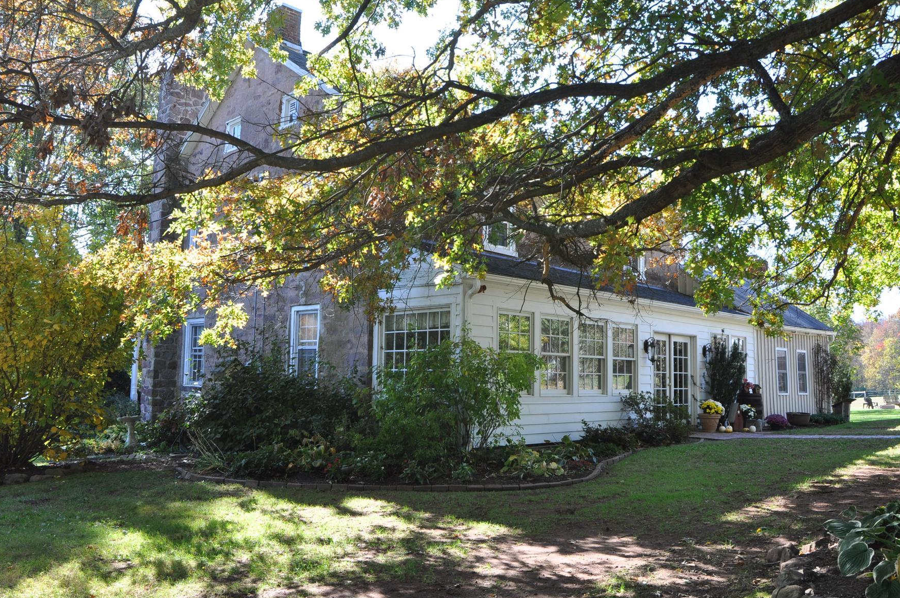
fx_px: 1748
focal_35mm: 70
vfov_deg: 19.4
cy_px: 316
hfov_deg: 28.9
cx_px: 461
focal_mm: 40
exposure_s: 1/60
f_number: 8
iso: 200
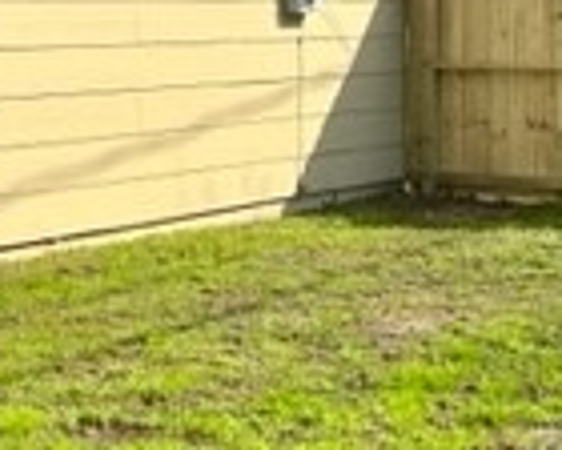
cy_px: 129
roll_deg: +0.3
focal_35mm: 116
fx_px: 1929
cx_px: 261
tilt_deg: -4.3
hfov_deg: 16.6
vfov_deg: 13.3
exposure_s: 1/3745
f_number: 1.6
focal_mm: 5.1
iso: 50
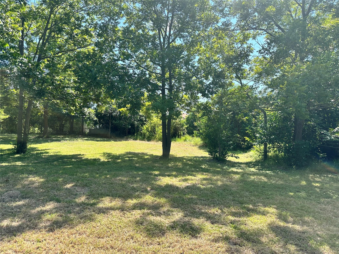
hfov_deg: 71.6
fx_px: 235
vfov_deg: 56.8
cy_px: 127
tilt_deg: +0.9
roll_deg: -1.4
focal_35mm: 24
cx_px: 170
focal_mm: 6.86
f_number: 1.78
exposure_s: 1/1664
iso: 80
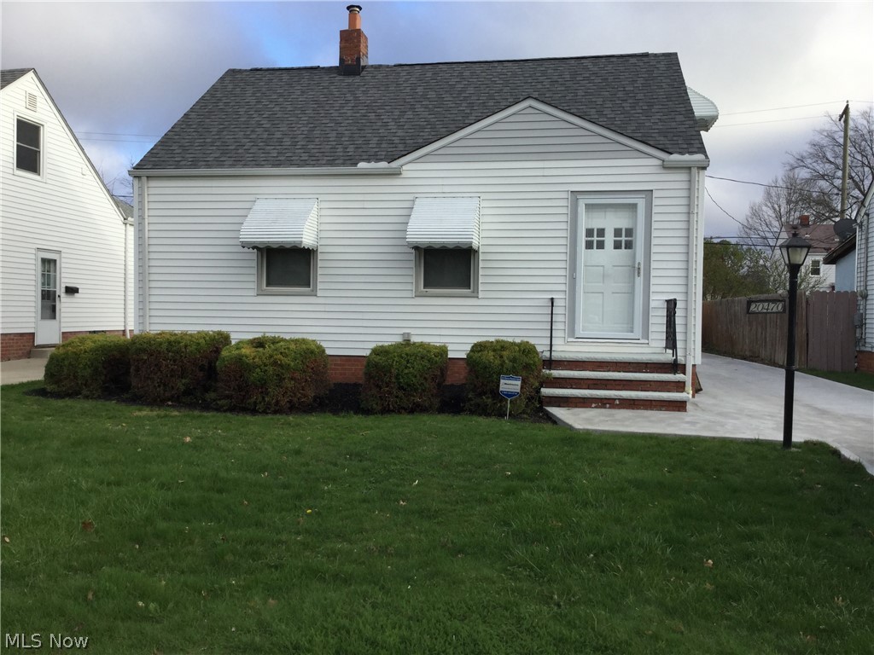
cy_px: 328
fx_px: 783
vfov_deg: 45.4
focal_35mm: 31
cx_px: 437
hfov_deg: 58.4
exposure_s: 1/455
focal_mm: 3.3
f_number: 2.4
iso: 25
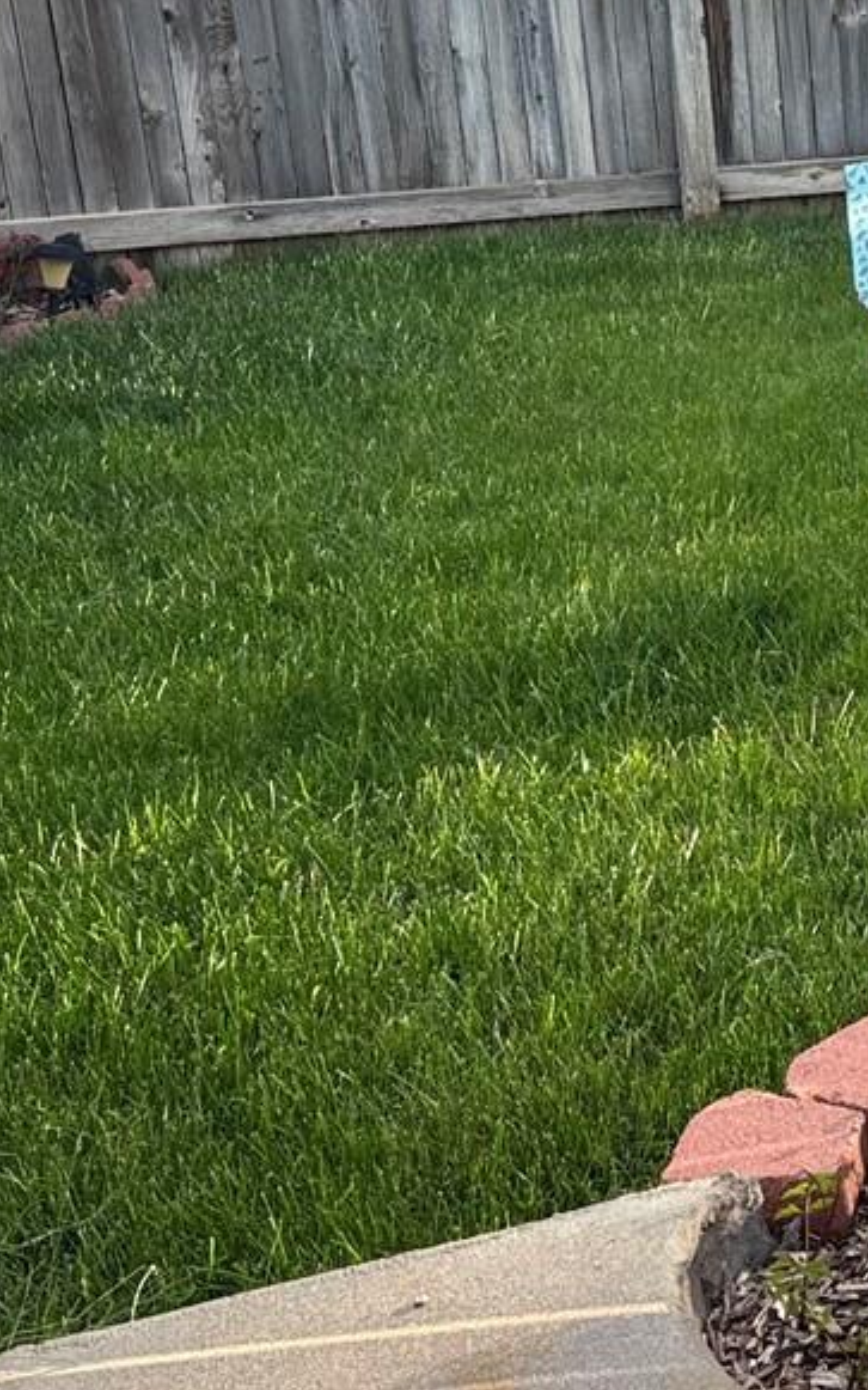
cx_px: 1126
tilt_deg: -20.0
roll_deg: +1.7
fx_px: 2650
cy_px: 531
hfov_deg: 17.5
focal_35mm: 70
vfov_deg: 29.3
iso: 80
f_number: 1.78
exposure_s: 1/627
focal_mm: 6.76
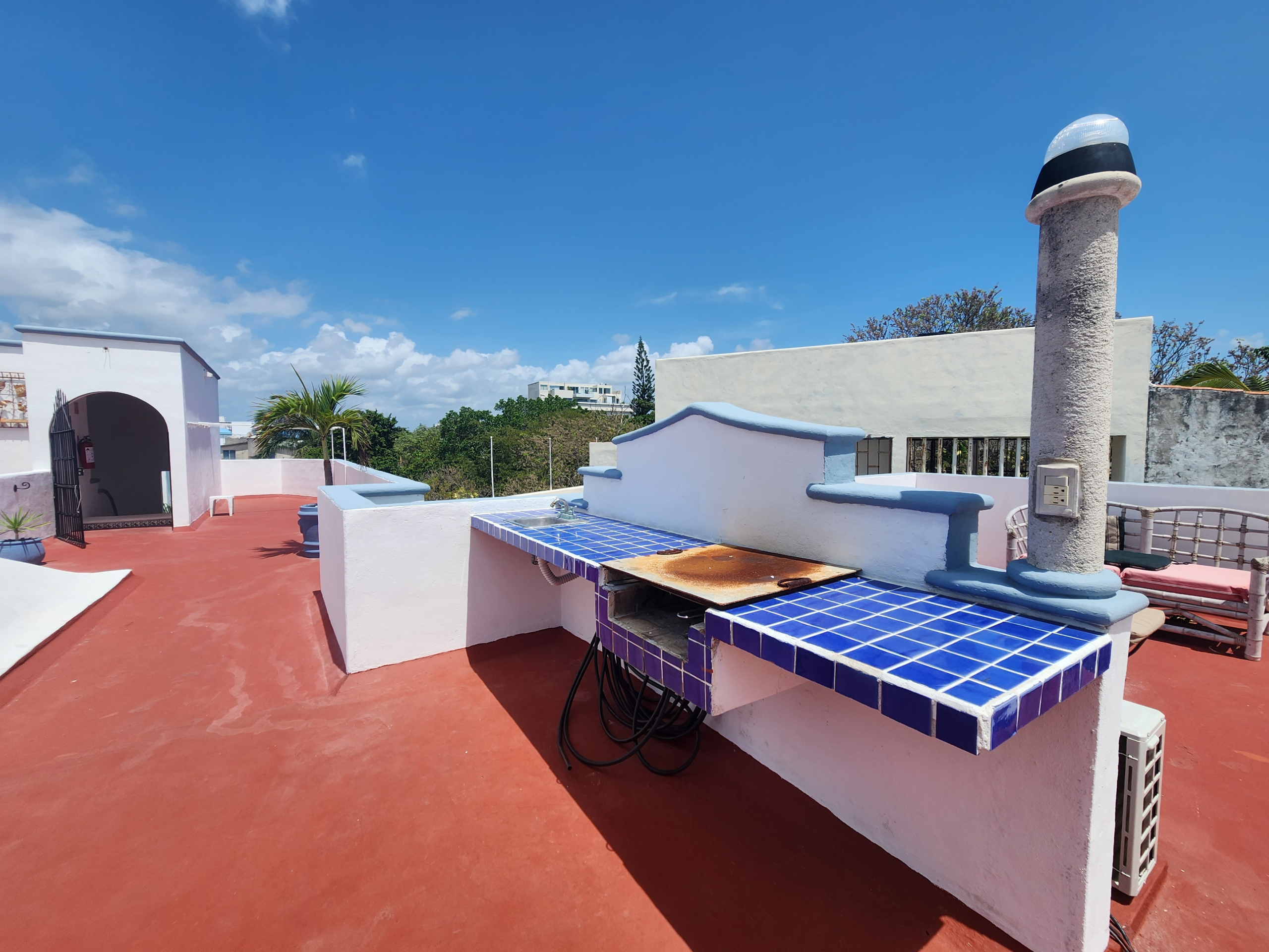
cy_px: 476
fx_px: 477
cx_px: 634
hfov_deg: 106.2
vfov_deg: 89.9
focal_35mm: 13
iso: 50
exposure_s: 1/2921
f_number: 2.2
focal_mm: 2.2
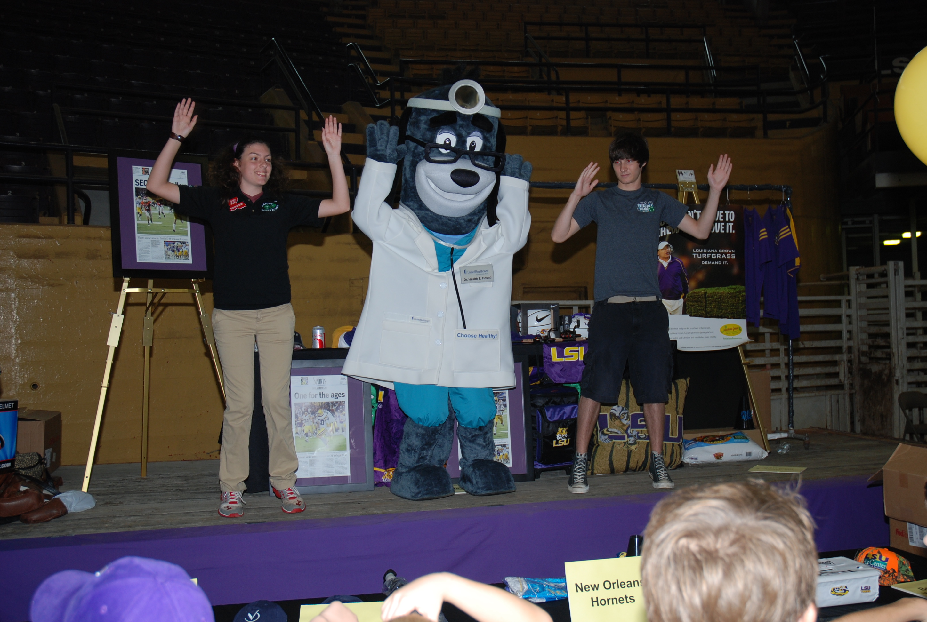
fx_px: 968
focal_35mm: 38
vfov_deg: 35.7
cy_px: 311
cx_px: 464
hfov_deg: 51.2
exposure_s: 1/60
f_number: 4
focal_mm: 25
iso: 200
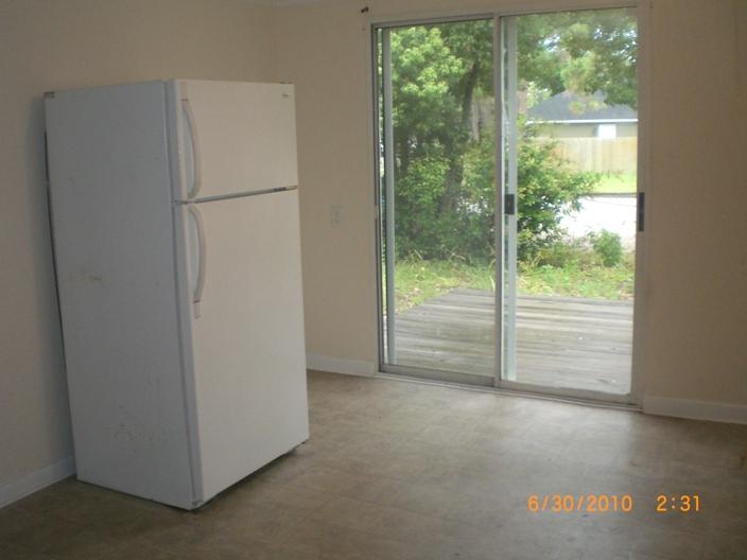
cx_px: 374
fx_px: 820
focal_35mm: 38
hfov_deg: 49.0
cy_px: 280
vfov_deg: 37.7
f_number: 3.1
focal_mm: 6.3
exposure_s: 1/125
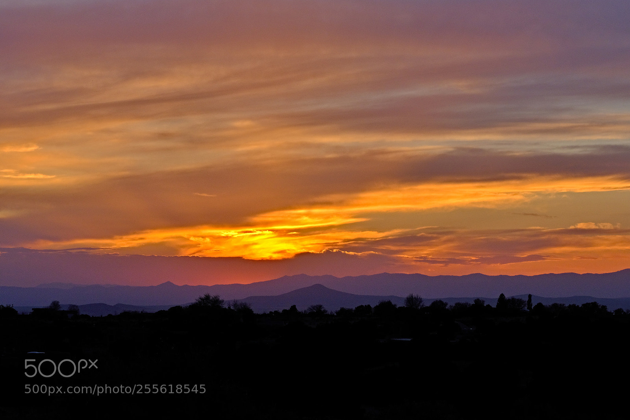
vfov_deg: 10.2
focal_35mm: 135
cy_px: 210
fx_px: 2363
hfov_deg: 15.2
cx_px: 315
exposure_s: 1/250
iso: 1000
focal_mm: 90
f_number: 11
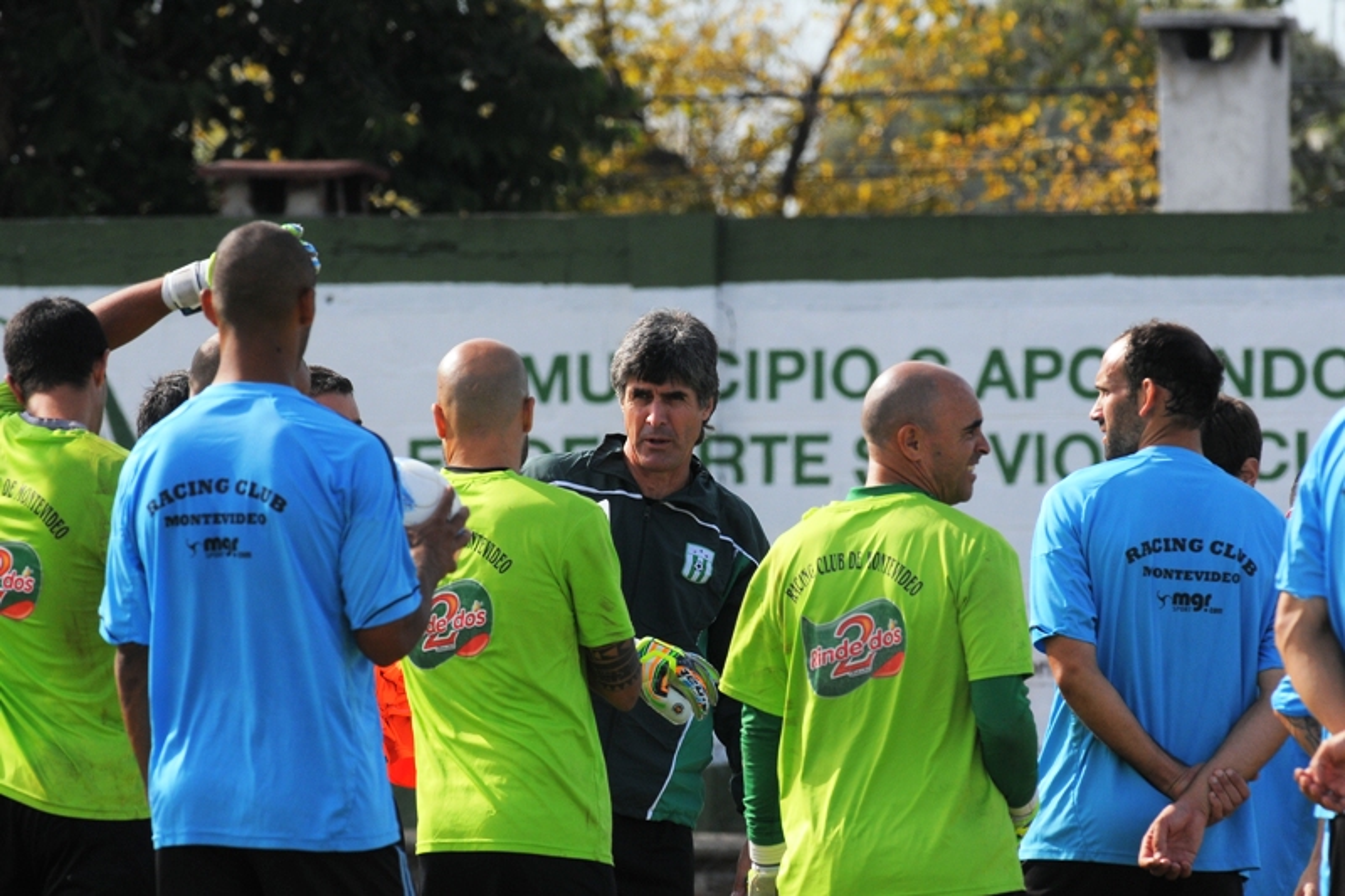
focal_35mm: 630
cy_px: 448
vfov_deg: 2.2
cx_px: 672
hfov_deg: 3.3
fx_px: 23531
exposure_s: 1/500
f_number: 10
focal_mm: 420
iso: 400
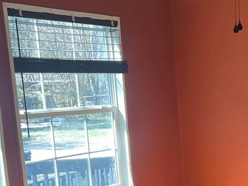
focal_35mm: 88
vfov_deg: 16.2
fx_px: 631
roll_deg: +2.9
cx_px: 247
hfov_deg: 21.5
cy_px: 218
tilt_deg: -13.1
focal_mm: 5.7
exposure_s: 1/120
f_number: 1.5
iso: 40
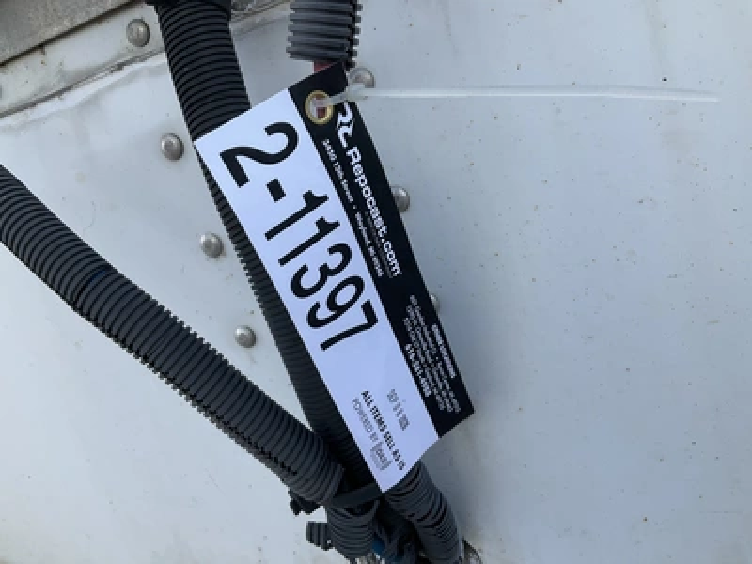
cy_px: 282
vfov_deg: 48.2
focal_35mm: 29
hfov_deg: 61.7
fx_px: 630
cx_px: 376
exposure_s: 1/642
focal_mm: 3
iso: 25
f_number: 1.8
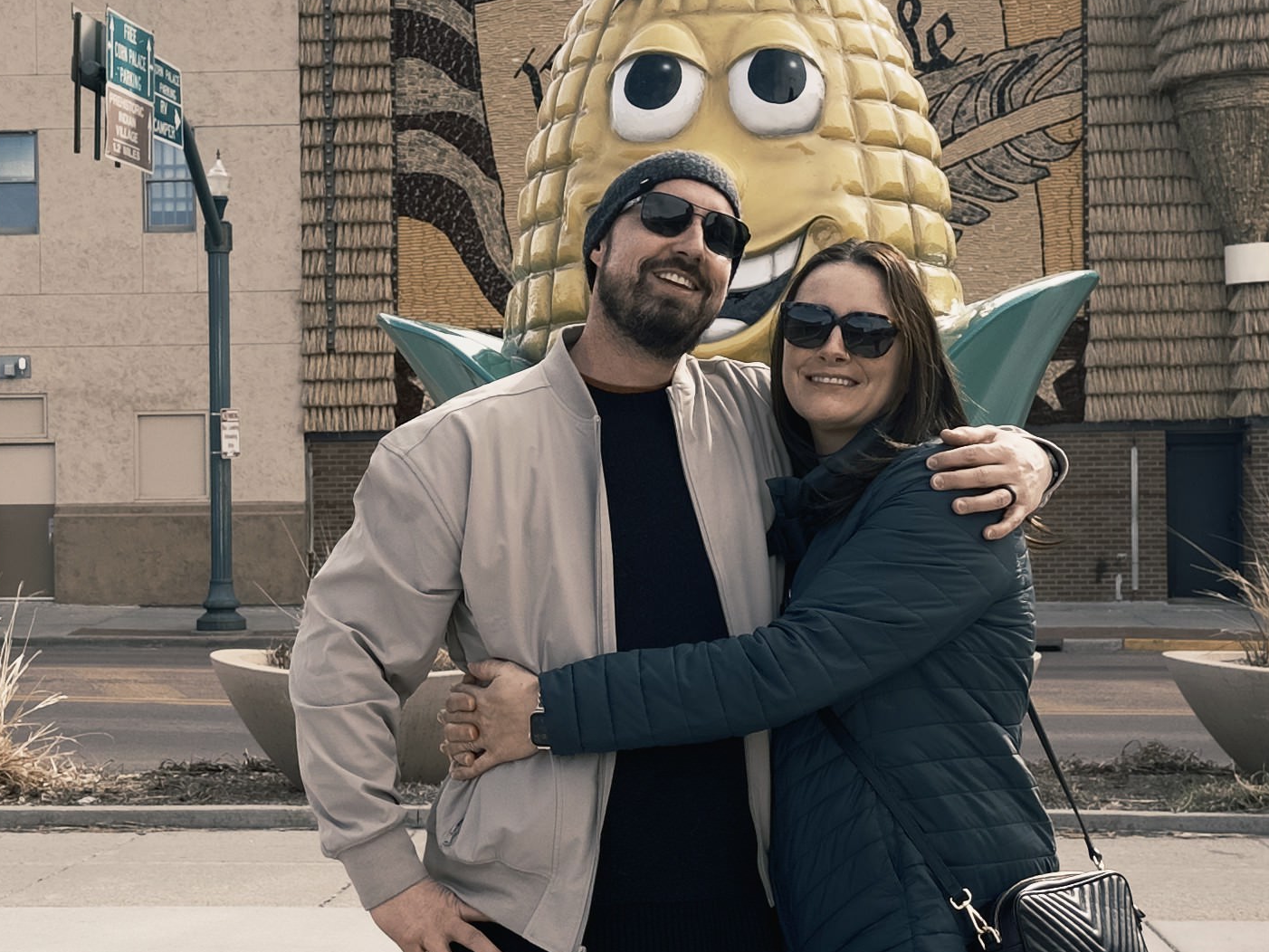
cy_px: 466
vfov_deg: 21.3
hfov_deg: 28.1
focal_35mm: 69
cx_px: 553
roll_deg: +0.1
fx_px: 2530
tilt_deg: +0.3
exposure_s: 1/2882
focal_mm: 6.86
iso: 80
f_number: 1.78
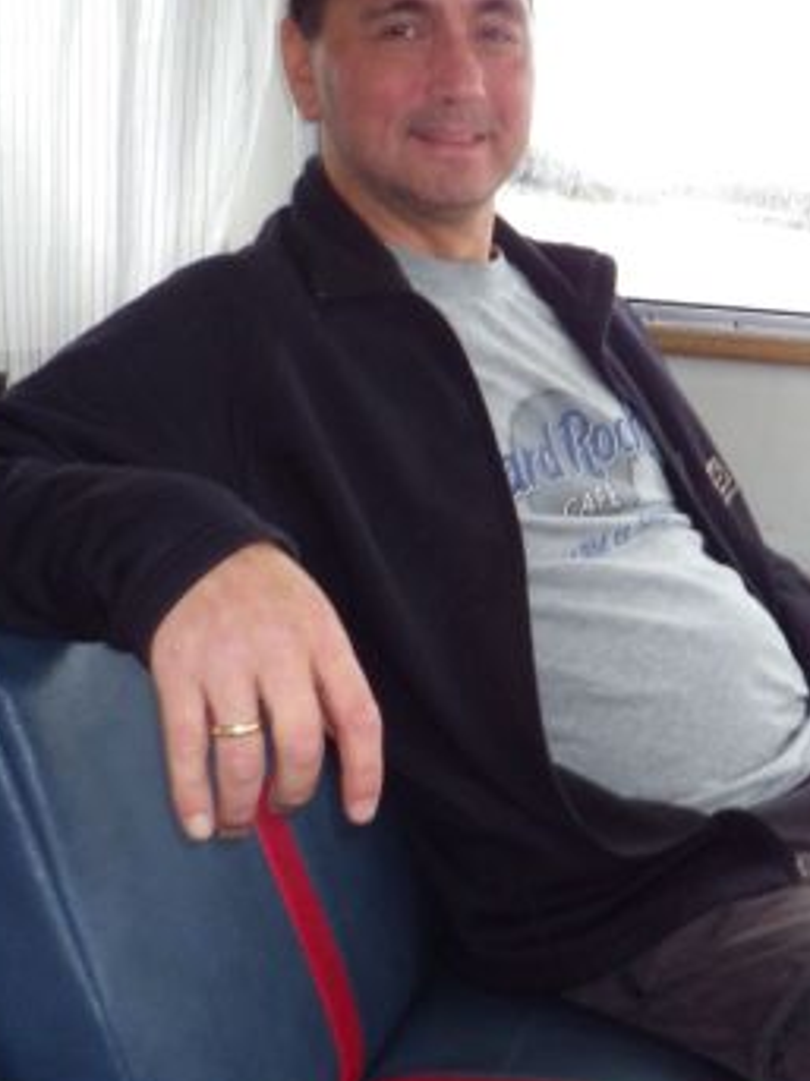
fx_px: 1530
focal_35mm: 49
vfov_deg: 38.9
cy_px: 511
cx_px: 615
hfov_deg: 29.2
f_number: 3.5
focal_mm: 5
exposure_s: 1/45
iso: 400
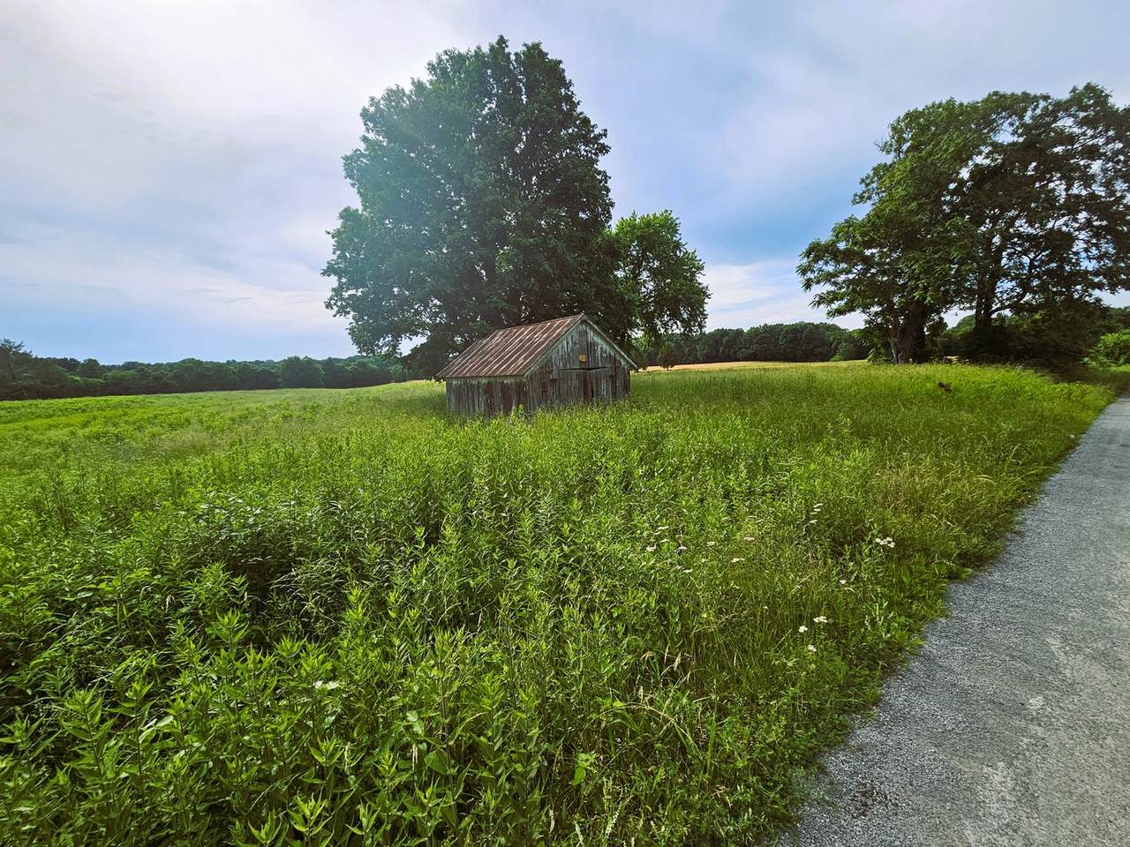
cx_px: 565
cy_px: 424
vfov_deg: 89.9
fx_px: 424
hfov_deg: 106.2
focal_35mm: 13
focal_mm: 2.2
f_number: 2.2
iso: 50
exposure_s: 1/2572
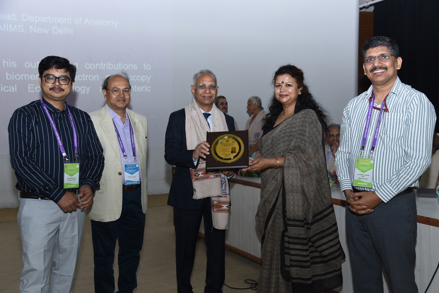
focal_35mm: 40
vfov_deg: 33.4
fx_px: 488
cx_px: 220
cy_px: 146
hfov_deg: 48.4
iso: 640
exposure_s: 1/50
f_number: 5.6
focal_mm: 40
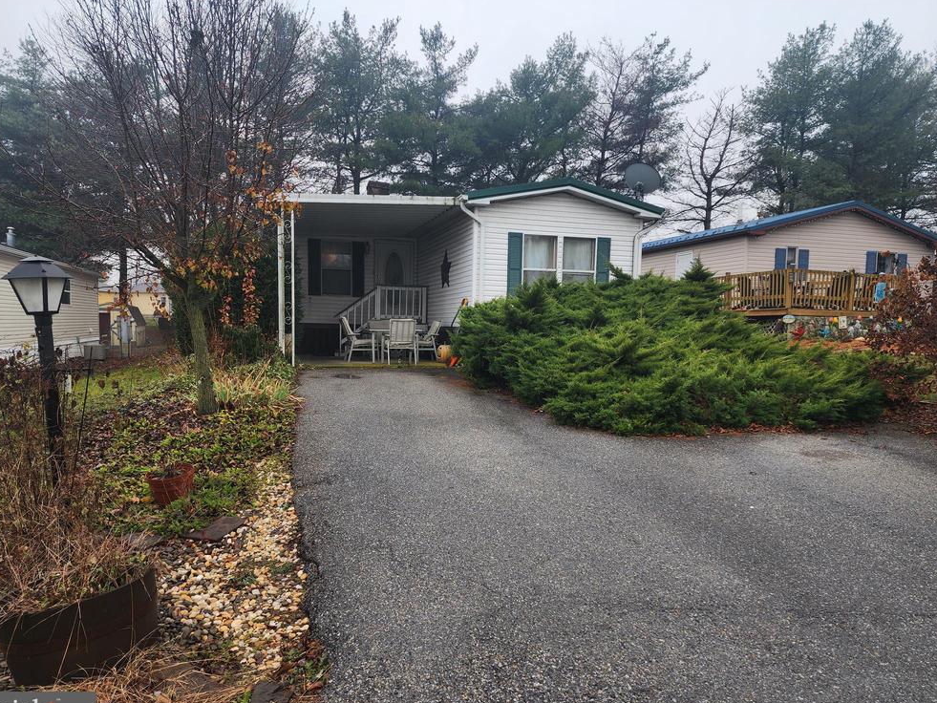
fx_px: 650
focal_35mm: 24
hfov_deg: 71.6
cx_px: 466
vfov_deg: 56.8
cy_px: 364
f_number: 1.8
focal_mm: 6.4
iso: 16
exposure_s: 1/180
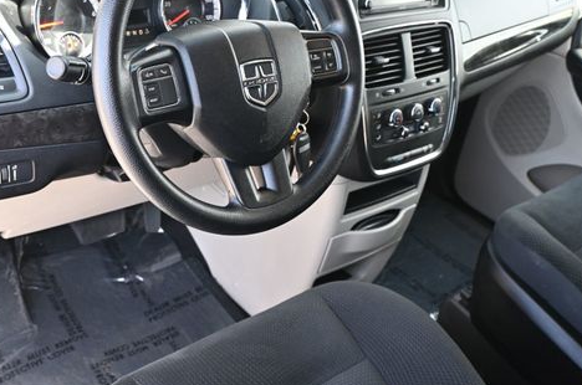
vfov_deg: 32.4
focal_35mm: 41
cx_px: 242
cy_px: 148
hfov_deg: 47.3
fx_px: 661
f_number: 3.8
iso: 640
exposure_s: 1/125
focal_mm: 20
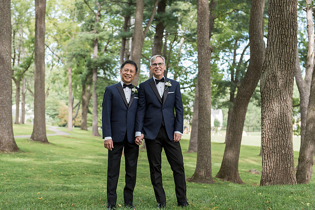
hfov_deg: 35.6
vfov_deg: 24.2
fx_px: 490
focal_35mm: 56
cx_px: 158
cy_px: 105
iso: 400
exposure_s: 1/400
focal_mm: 56
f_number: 3.2
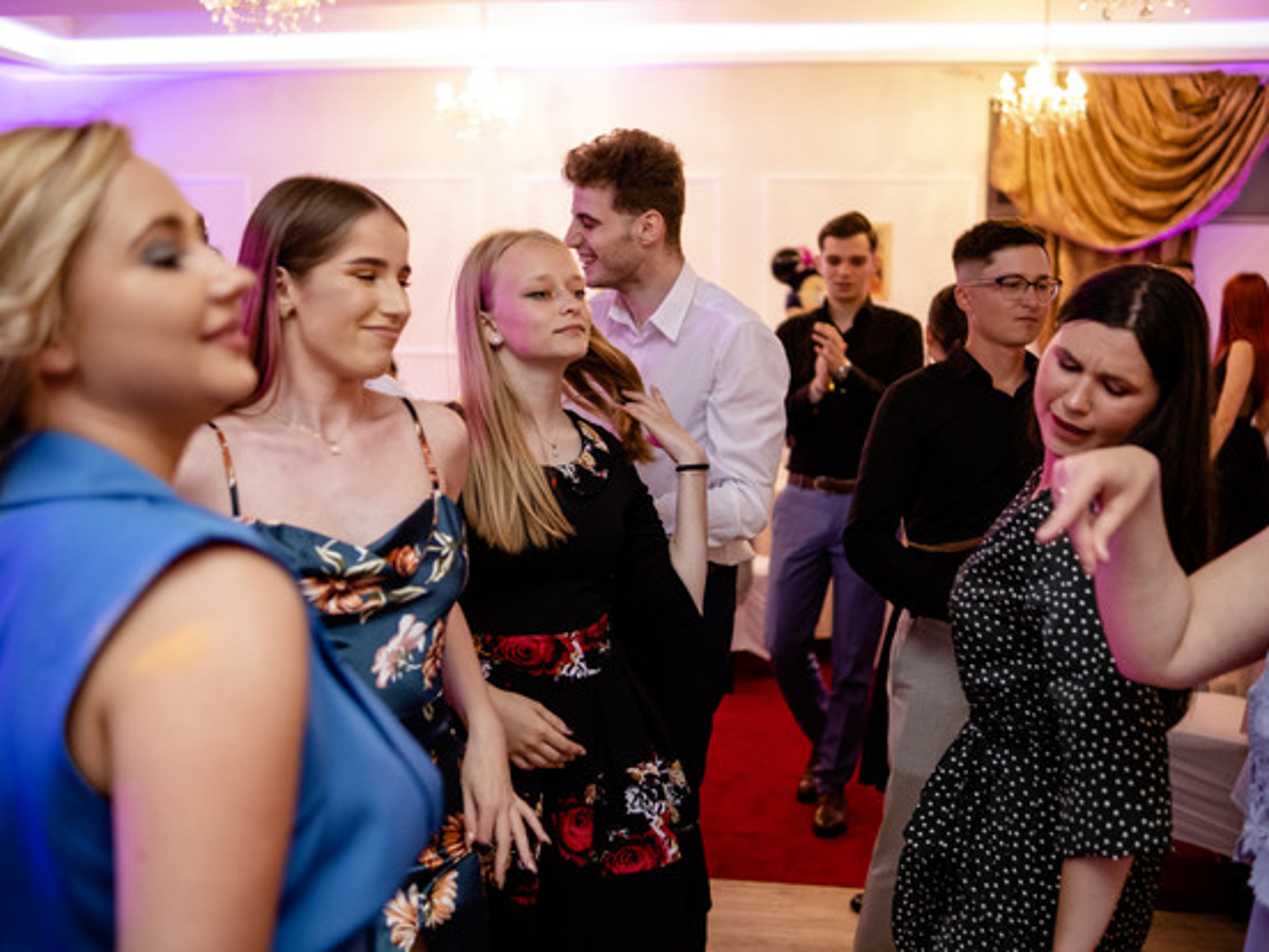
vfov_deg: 36.8
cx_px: 614
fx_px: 1430
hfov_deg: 47.9
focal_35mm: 39
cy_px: 486
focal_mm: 23
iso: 1000
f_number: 1.4
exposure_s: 1/200
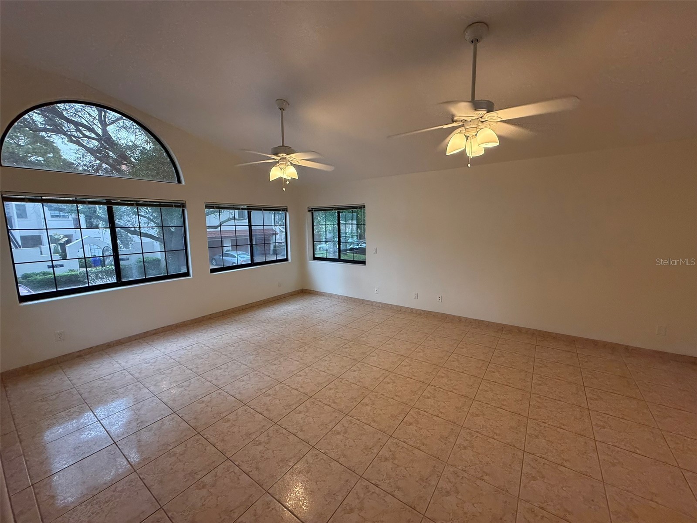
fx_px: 282
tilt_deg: -7.6
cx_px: 348
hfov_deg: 102.1
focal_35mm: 14
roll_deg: +0.6
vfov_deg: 85.7
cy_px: 262
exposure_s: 1/120
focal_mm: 2.22
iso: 160
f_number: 2.2
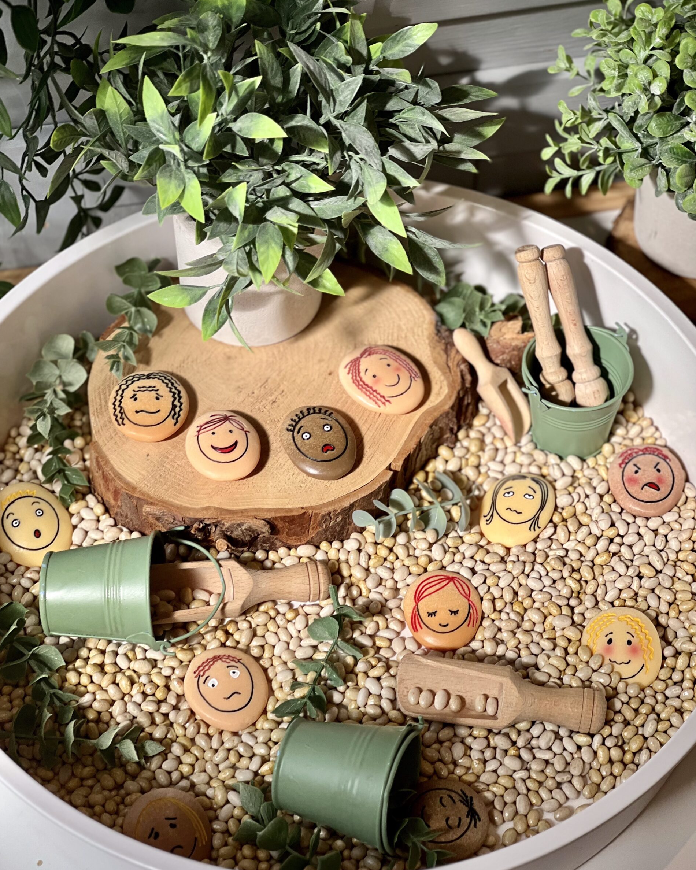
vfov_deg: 23.6
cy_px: 431
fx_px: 2086
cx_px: 349
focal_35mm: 81
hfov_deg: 18.9
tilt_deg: -51.2
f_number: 2.8
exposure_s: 1/121
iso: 25
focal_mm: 9
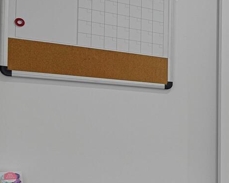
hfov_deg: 26.4
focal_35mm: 55
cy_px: 142
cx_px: 328
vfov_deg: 27.2
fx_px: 373
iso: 250
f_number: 6.3
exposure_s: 1.3
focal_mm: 17
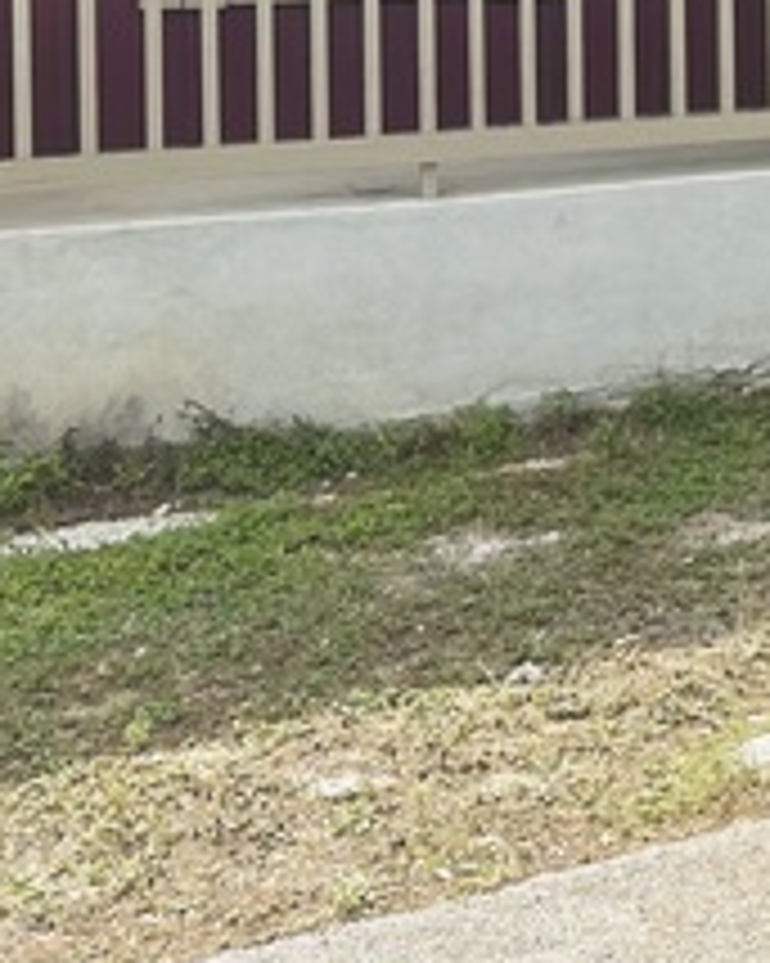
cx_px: 1214
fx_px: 2081
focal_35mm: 73
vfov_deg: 24.1
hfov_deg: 18.2
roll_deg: +0.6
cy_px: -130
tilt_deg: +2.1
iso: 80
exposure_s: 1/3356
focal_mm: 6.86
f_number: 1.78
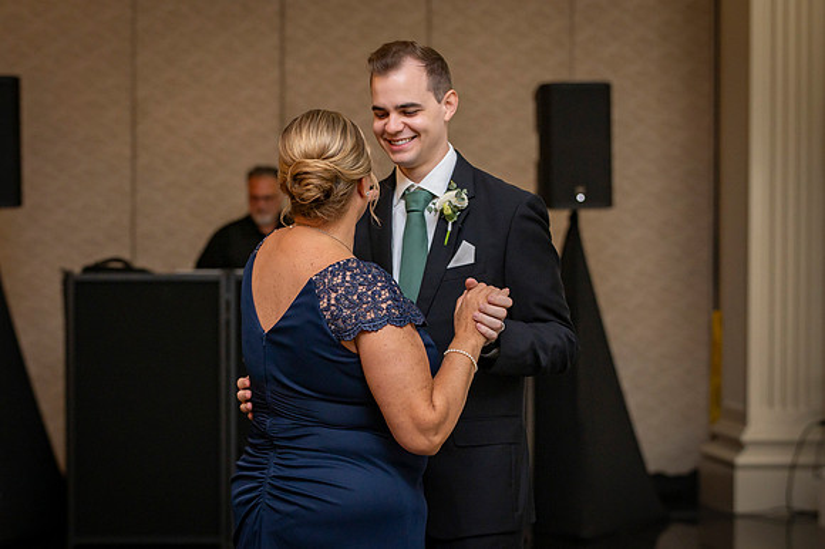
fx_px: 2569
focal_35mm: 112
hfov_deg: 18.2
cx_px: 350
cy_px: 268
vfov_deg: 12.2
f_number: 3.5
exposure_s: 1/100
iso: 640
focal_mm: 86
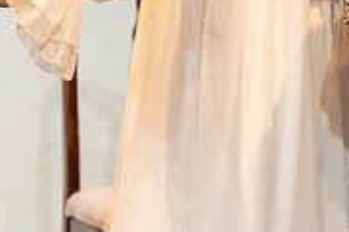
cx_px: 270
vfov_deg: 4.6
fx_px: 2886
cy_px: -158
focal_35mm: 298
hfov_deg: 6.9
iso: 1250
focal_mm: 56
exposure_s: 1/250
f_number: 2
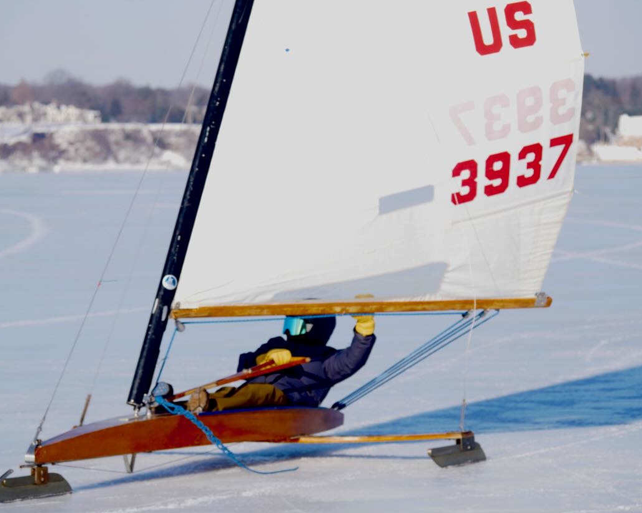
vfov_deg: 7.4
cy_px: 257
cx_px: 308
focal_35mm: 209
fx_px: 3970
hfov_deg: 9.2
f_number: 5
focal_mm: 100
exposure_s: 1/640
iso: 200
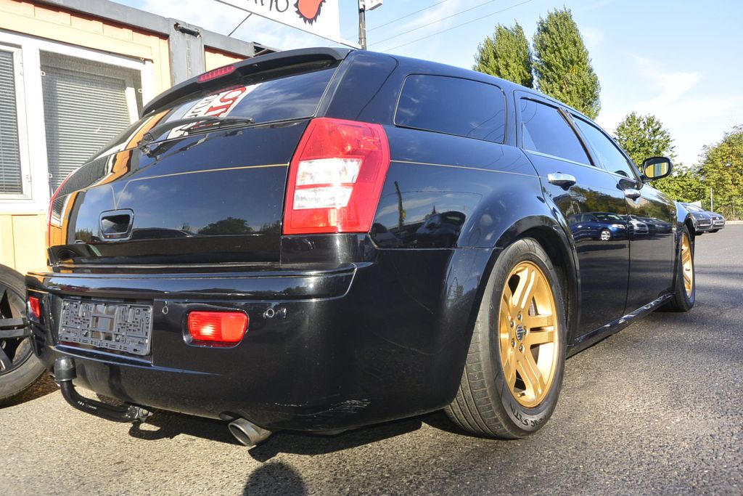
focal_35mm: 27
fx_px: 557
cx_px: 372
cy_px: 248
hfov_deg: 67.4
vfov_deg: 47.9
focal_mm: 10
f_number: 5.6
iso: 160
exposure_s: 1/250
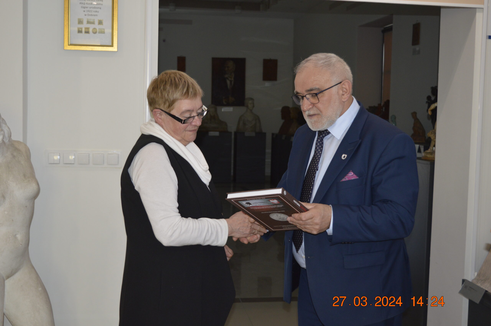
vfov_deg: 28.0
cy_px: 163
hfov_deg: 41.1
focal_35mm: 48
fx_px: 654
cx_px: 246
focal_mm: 32
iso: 640
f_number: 4.5
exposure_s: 1/60
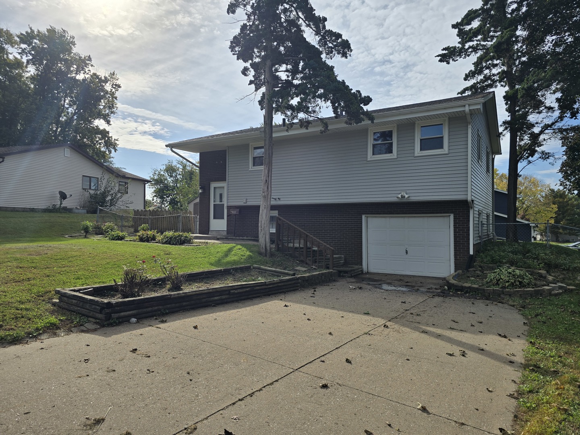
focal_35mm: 23
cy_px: 218
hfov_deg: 73.9
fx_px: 385
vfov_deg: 58.9
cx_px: 290
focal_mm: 6.3
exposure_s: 1/2321
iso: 12
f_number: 1.7
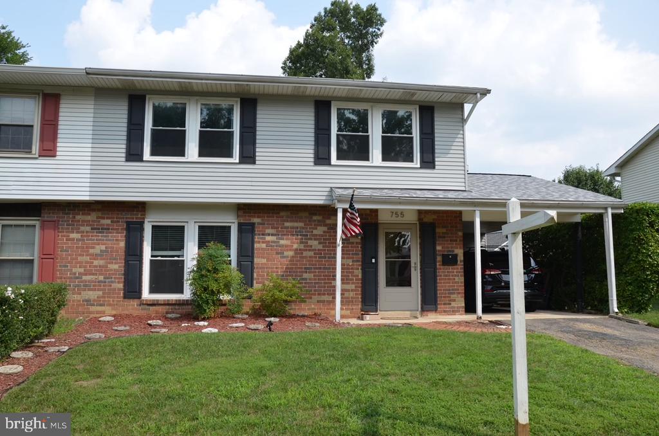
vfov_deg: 41.5
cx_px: 330
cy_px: 218
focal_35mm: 32
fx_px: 575
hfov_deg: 59.6
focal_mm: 21
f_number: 8
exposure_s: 1/250
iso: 125
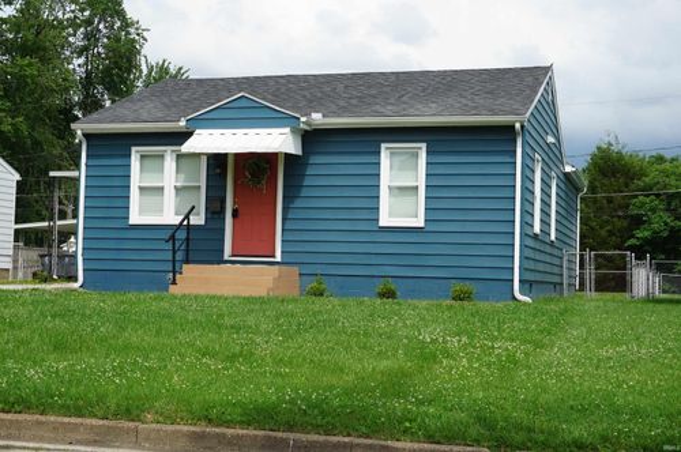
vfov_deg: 25.7
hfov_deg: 37.9
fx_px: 992
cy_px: 226
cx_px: 340
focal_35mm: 52
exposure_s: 1/125
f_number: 11
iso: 100
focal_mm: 35
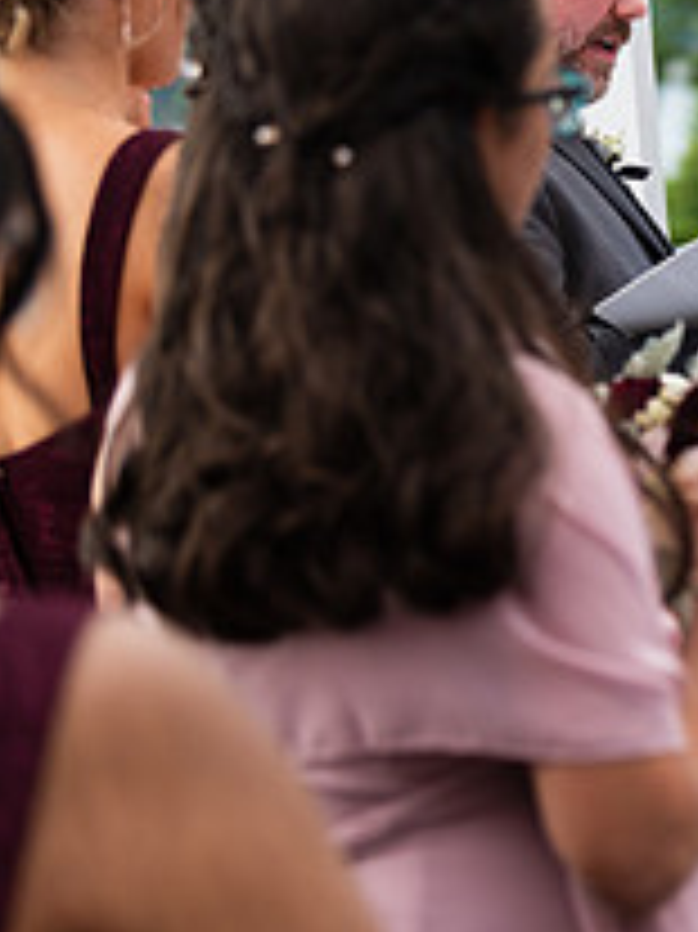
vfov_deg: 10.5
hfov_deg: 7.6
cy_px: 259
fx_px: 5087
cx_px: 1252
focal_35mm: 189
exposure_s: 1/800
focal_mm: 70
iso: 64
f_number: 2.8
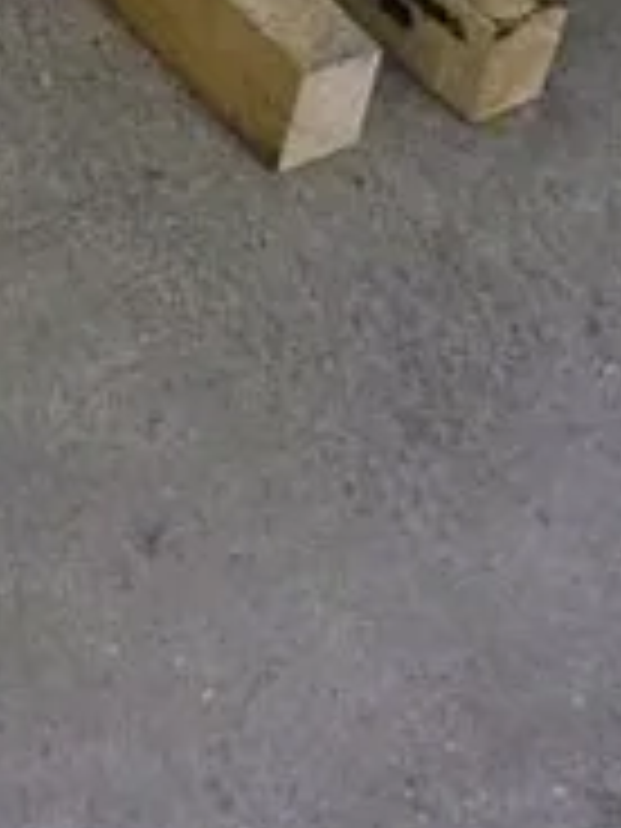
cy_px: -729
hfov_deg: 11.9
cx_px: -524
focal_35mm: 114
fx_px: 2727
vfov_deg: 14.8
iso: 500
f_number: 3.3
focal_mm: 4.9
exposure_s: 1/4
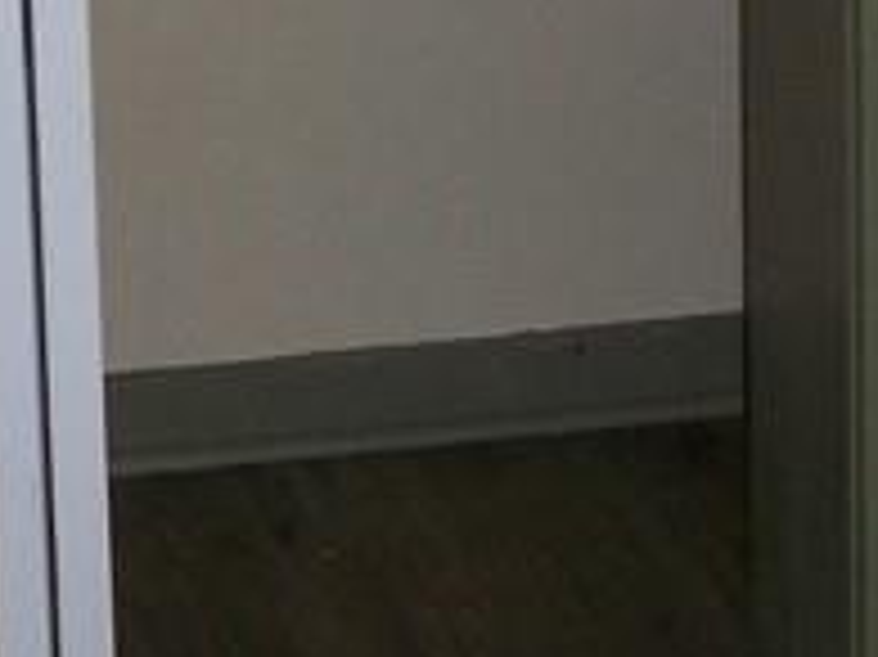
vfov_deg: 8.5
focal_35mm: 168
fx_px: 4259
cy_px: -544
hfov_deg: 11.7
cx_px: 59
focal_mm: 5.7
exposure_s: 1/30
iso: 80
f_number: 2.9
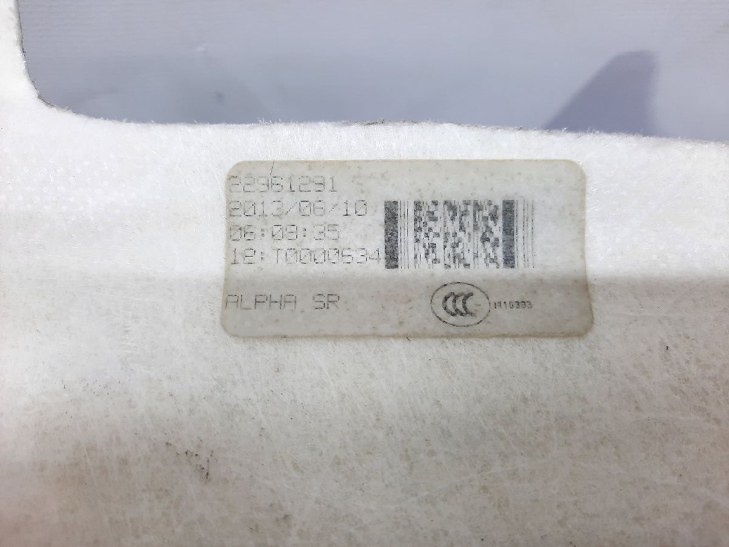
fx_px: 526
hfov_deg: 69.4
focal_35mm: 25
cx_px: 364
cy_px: 274
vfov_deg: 54.9
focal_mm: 4.6
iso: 160
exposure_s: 1/50
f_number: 2
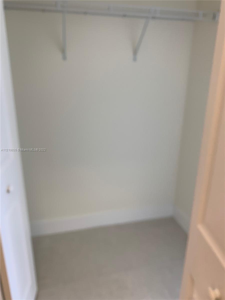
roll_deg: -1.2
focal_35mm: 26
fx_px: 225
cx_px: 112
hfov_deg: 53.1
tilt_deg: -15.0
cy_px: 150
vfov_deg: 67.3
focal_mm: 4.25
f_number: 1.8
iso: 80
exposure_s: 1/120
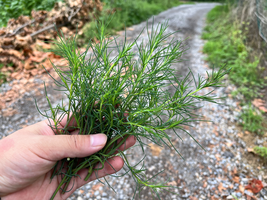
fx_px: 201
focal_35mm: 26
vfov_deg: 53.1
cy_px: 100
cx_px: 134
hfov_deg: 67.3
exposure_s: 1/649
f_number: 1.6
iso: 50
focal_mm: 5.1
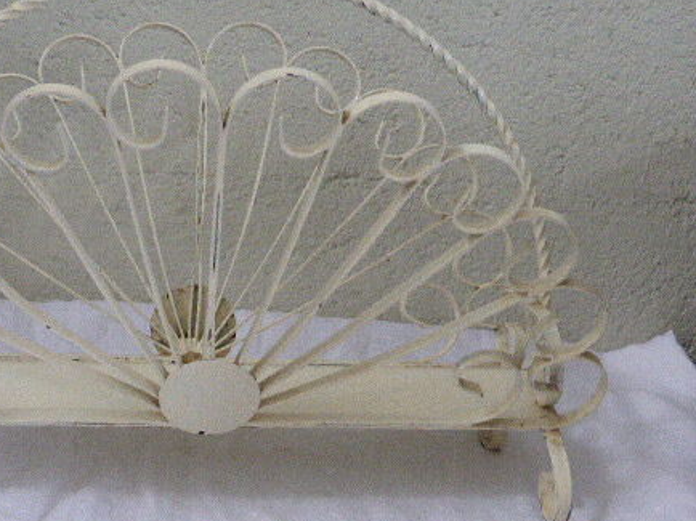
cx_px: 210
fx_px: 1186
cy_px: 263
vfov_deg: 24.8
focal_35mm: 59
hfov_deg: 32.3
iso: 800
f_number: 3.9
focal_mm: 6.9
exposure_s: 1/125
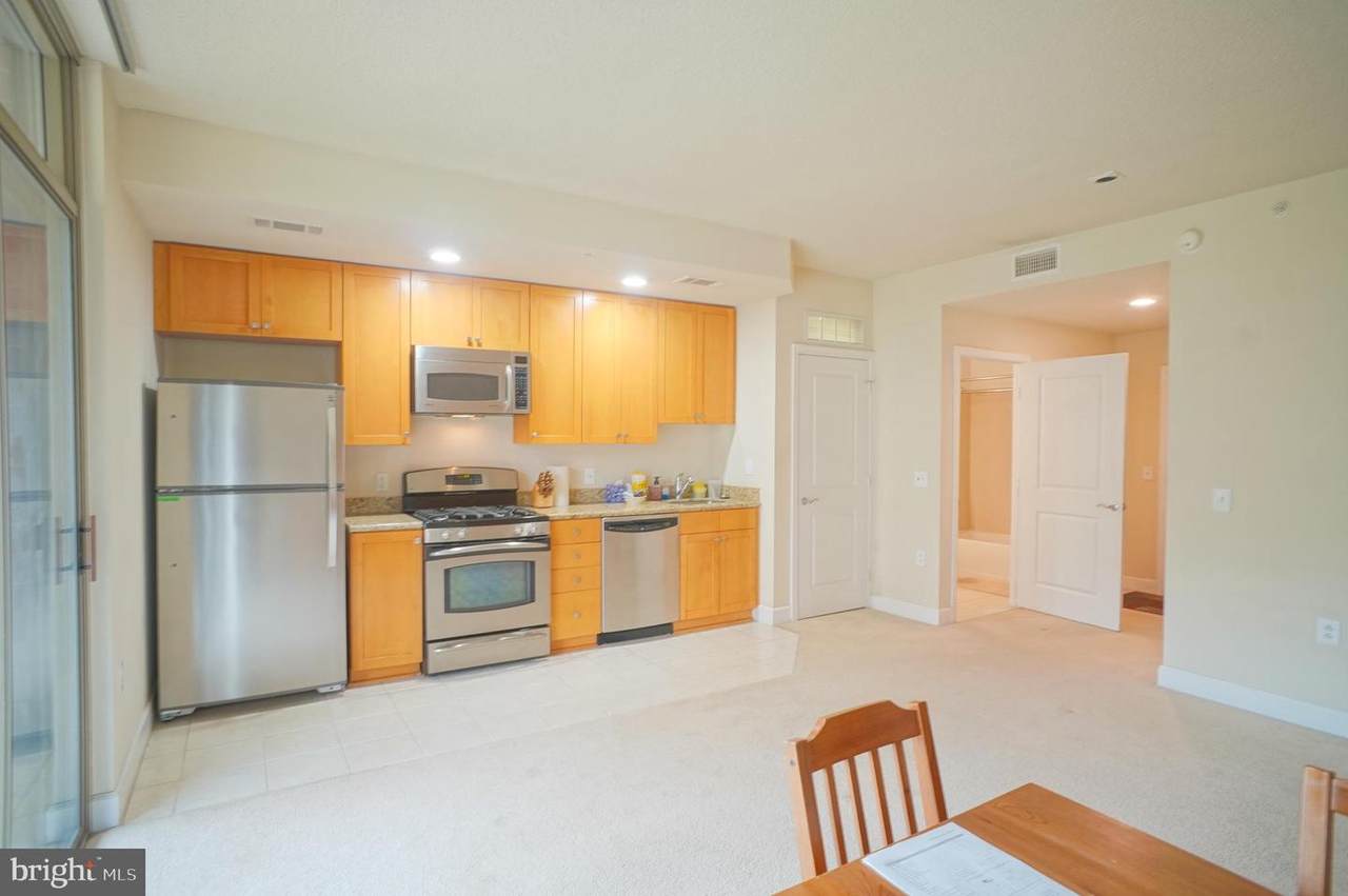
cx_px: 674
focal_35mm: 24
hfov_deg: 73.8
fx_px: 898
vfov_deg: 53.0
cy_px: 448
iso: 400
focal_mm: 16
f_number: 8
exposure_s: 1/3
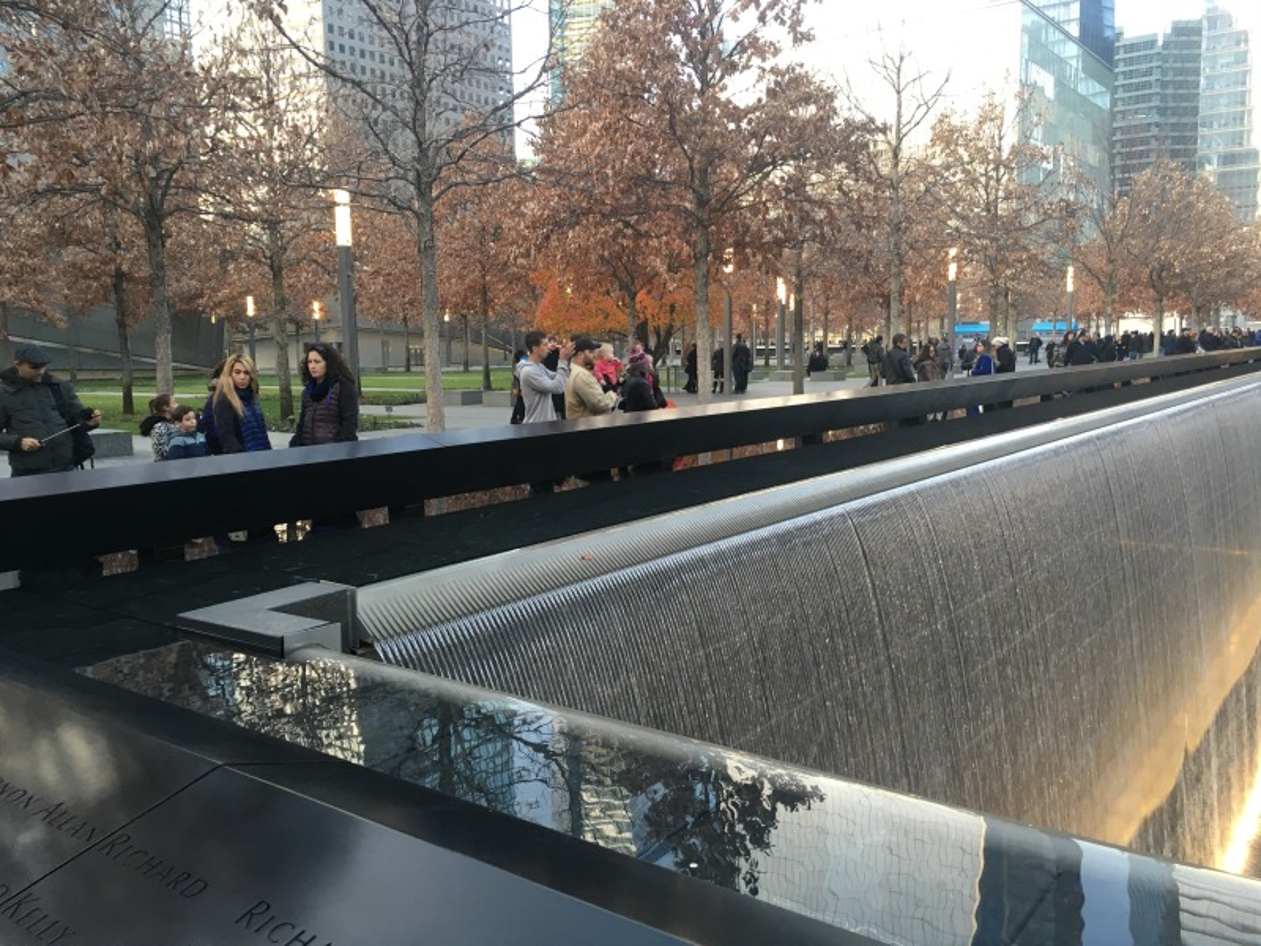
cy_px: 473
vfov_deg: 48.2
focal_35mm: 29
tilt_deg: -5.9
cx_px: 630
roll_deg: +1.7
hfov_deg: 61.7
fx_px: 1056
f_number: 2.2
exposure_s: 1/30
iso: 64
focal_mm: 4.15
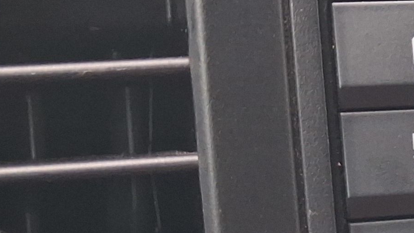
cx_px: 857
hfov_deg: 13.5
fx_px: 1460
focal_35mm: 133
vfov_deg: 9.1
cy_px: 177
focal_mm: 4
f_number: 1.8
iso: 320
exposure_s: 1/50
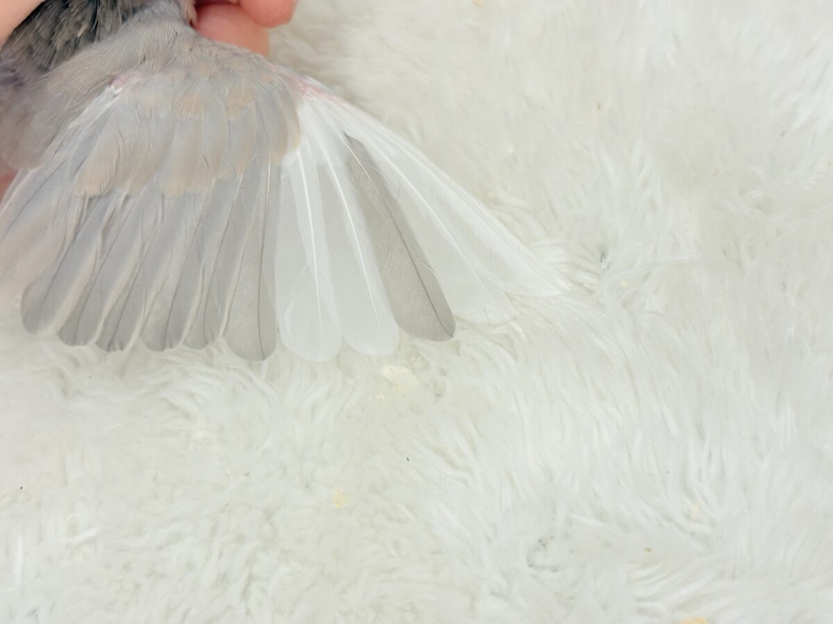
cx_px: 416
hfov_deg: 36.8
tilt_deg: -48.9
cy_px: 312
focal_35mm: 52
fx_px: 1251
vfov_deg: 28.0
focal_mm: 5.96
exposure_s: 1/100
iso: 50
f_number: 1.6
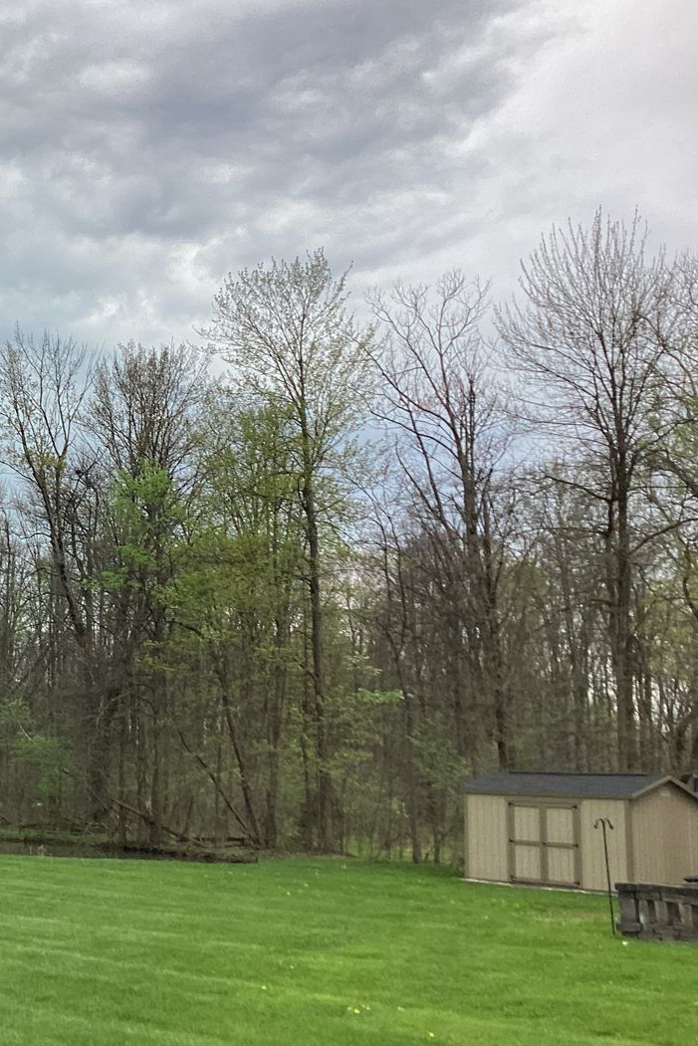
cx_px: -36
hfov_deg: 27.2
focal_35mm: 46
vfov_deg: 42.7
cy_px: 497
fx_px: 1337
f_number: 2.4
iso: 25
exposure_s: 1/251
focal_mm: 3.3
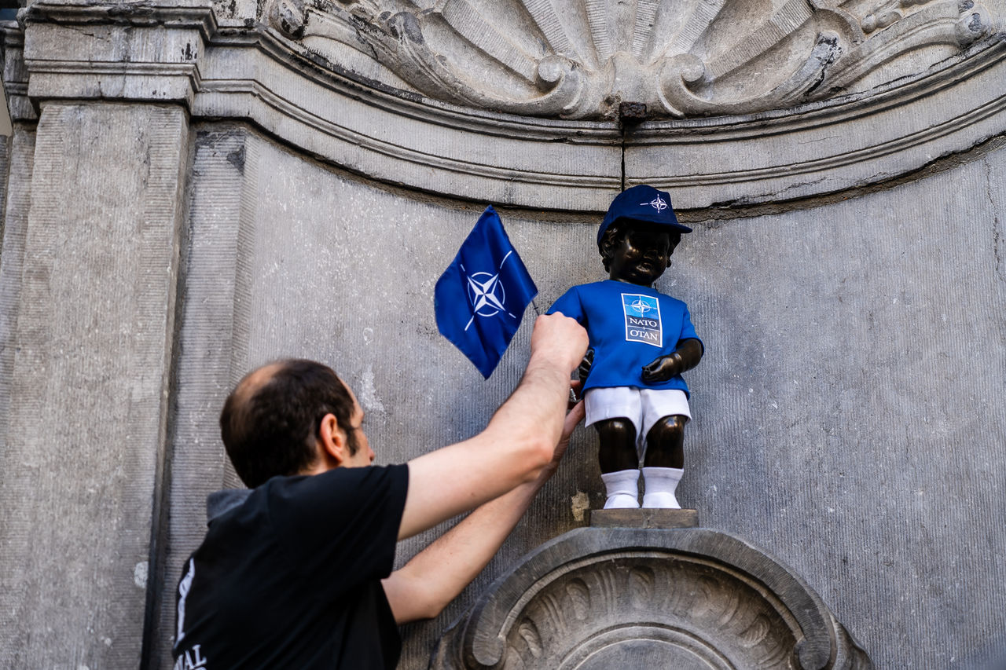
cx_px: 503
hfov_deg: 27.7
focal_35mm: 73
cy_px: 335
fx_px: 2040
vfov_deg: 18.7
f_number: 4
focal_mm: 73
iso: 125
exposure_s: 1/80
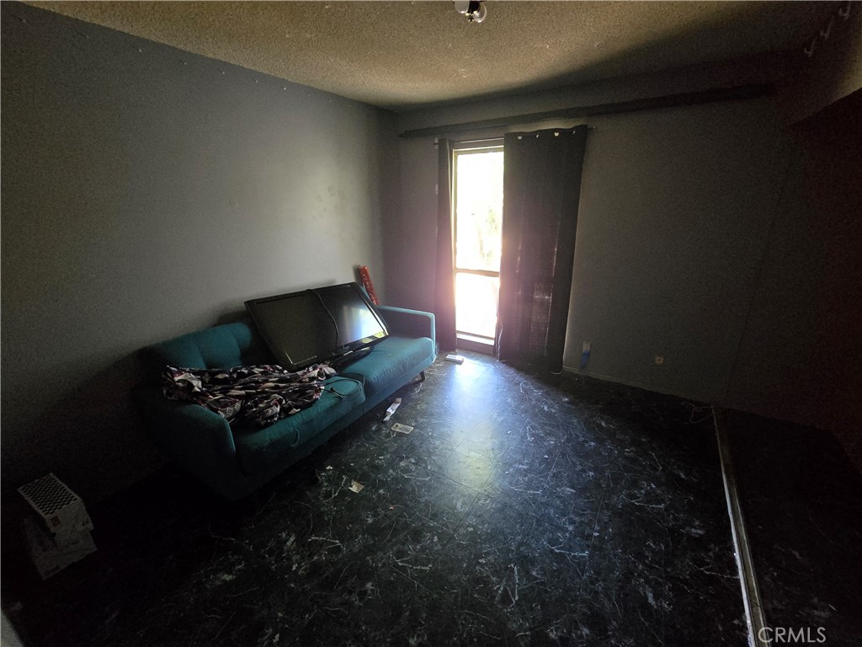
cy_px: 324
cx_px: 431
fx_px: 324
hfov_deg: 106.2
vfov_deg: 89.9
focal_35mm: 13
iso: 1600
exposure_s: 1/60
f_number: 2.2
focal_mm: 2.2
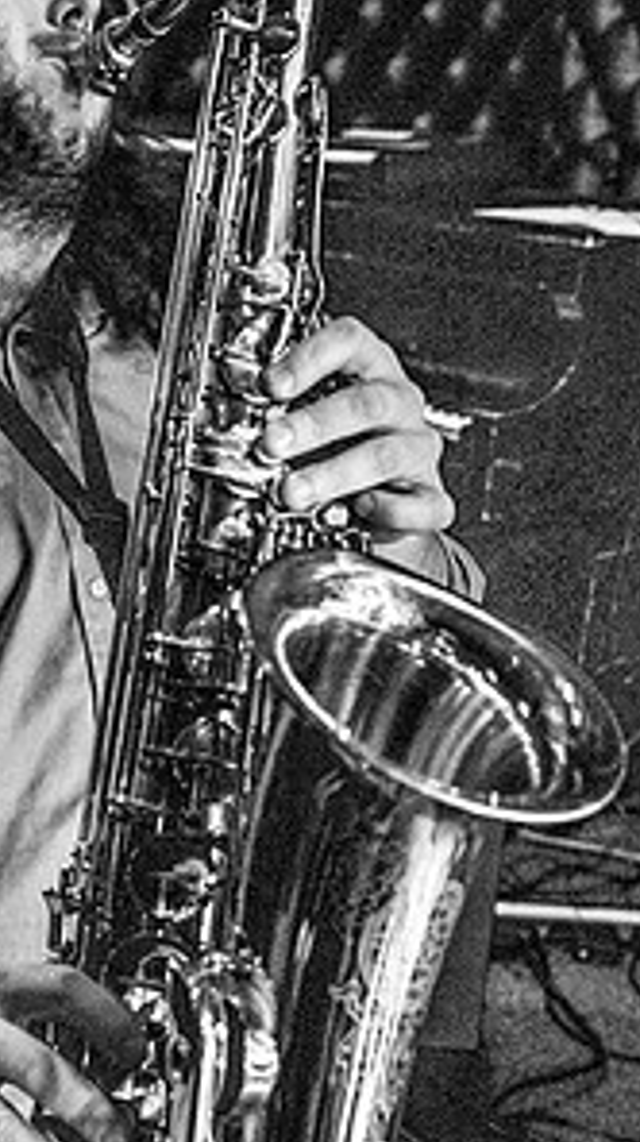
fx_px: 1542
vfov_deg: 40.5
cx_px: 89
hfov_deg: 23.0
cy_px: 640
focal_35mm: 51
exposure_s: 1/200
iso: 6400
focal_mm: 32
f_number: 4
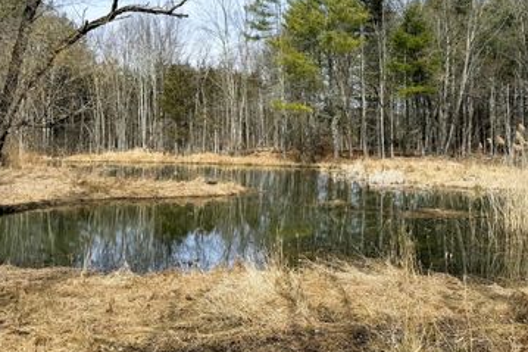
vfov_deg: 31.7
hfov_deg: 46.3
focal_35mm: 42
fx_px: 616
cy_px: 129
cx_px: 296
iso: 80
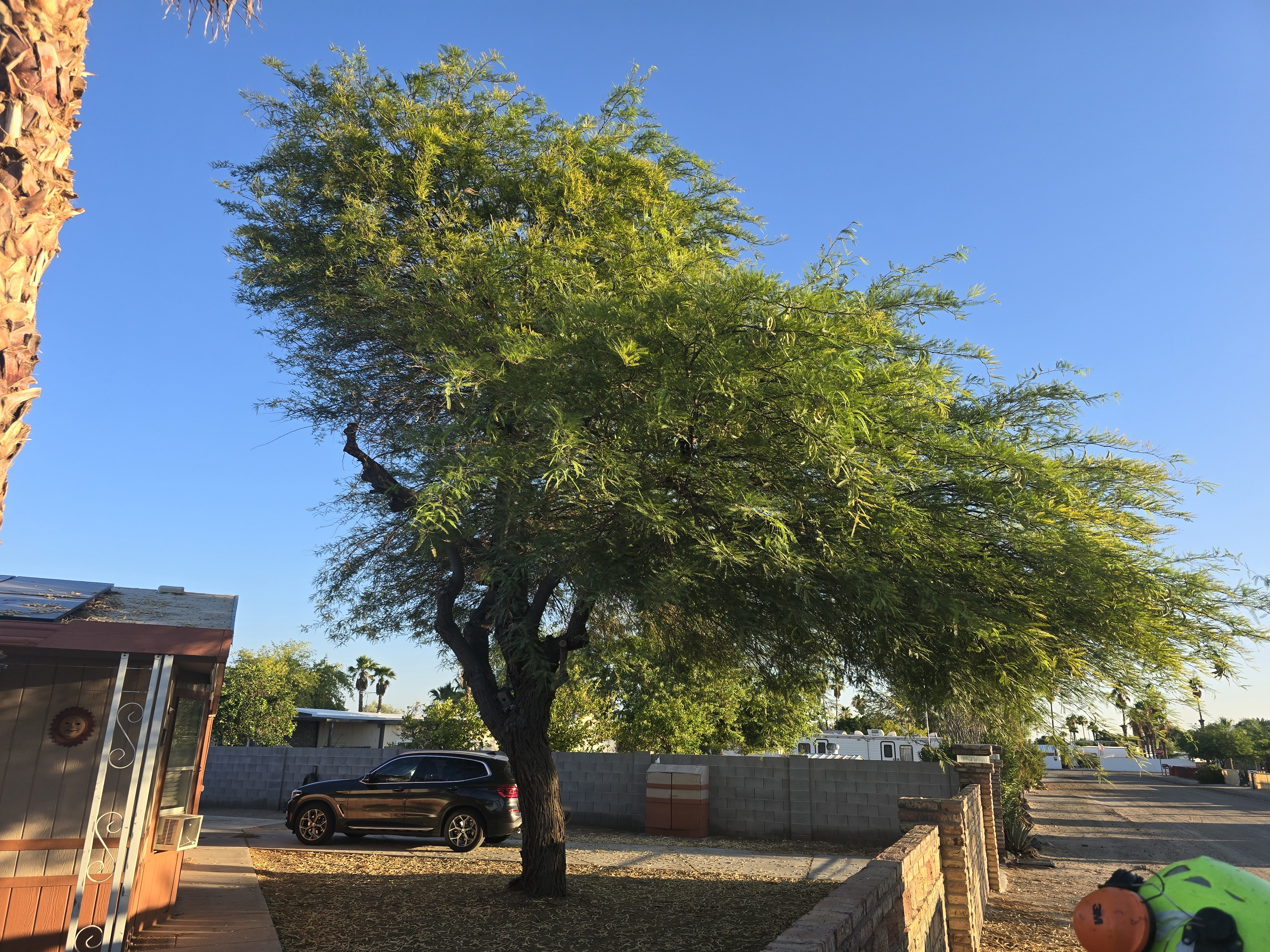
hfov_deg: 73.9
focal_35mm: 23
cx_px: 635
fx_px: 844
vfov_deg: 58.9
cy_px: 476
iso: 12
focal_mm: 6.3
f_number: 1.7
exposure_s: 1/247
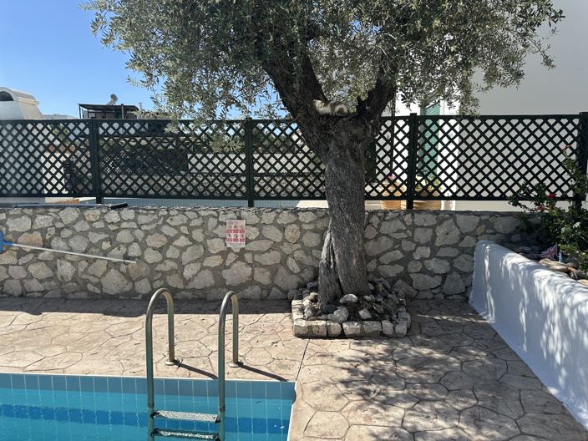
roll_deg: +0.2
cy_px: 220
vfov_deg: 56.8
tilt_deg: -7.5
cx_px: 294
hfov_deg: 71.6
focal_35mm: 24
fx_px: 408
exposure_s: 1/4016
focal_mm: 6.86
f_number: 1.78
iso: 80
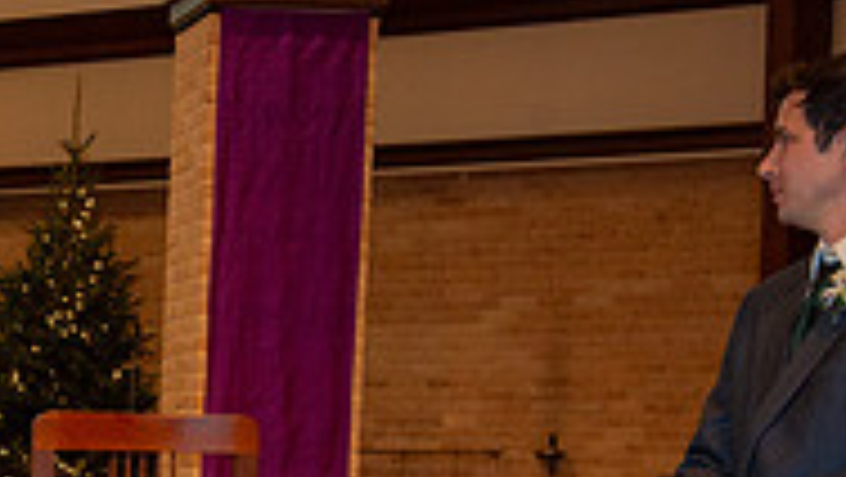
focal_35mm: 145
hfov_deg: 14.2
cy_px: 680
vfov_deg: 8.2
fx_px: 3255
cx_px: -252
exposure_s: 1/125
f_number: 5.6
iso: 1600
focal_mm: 45
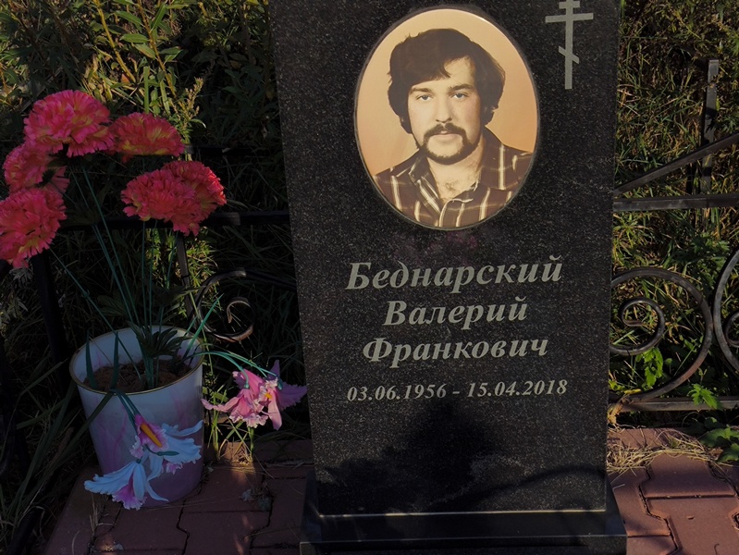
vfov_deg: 29.1
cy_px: 278
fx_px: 1068
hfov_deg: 38.2
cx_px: 370
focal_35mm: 50
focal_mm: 4.71
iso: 50
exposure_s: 1/2949
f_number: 1.7
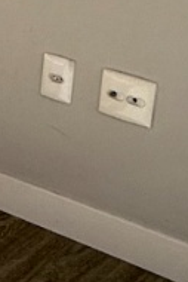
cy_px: -117
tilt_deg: -8.9
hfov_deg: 8.7
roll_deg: +3.7
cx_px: -454
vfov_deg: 16.5
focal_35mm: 115
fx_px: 899
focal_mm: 2.22
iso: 50
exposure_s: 1/340
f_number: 2.2
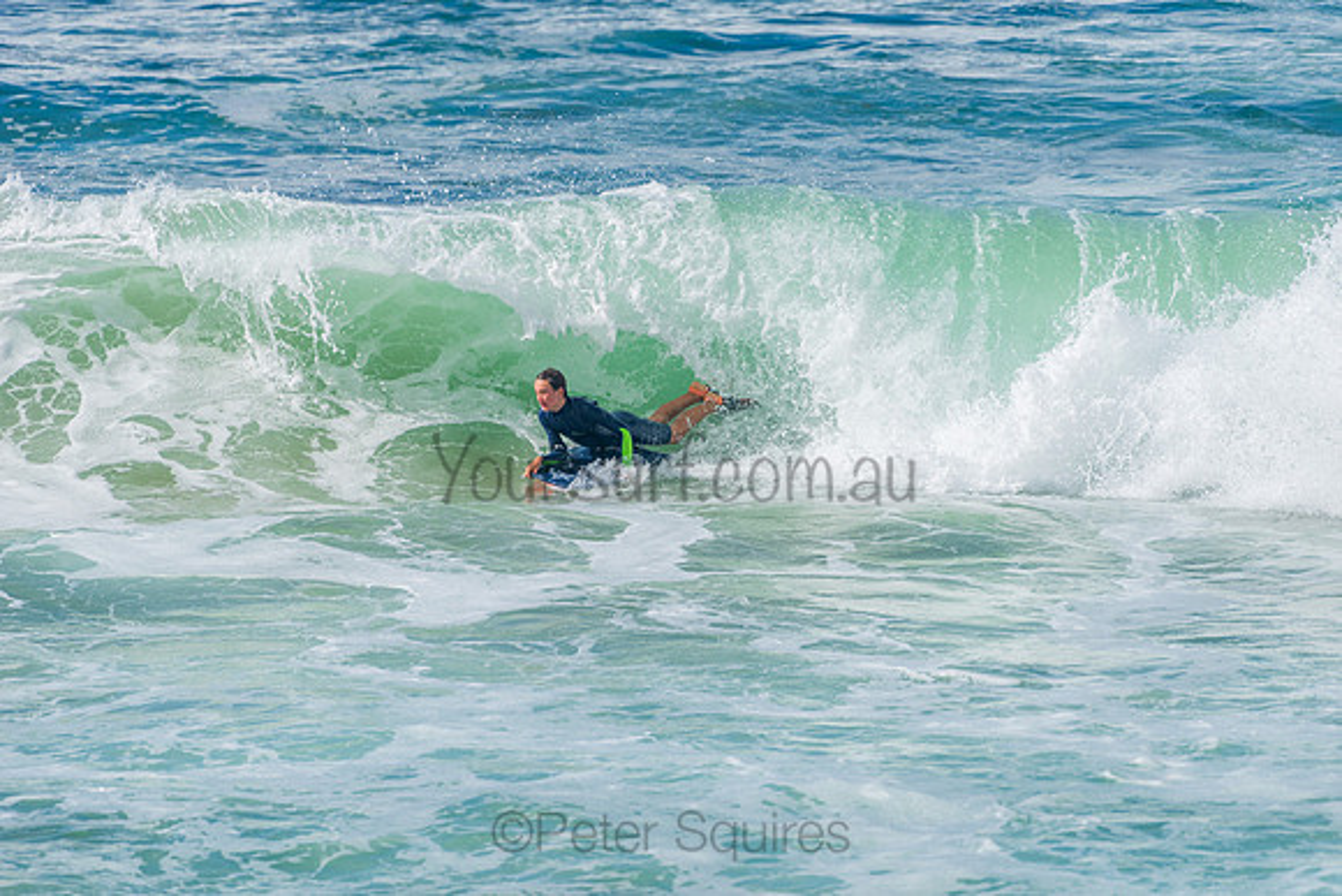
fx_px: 18642
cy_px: 448
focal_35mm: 500
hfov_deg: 4.1
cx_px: 671
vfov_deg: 2.8
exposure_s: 1/2000
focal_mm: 500
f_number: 5.6
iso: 125
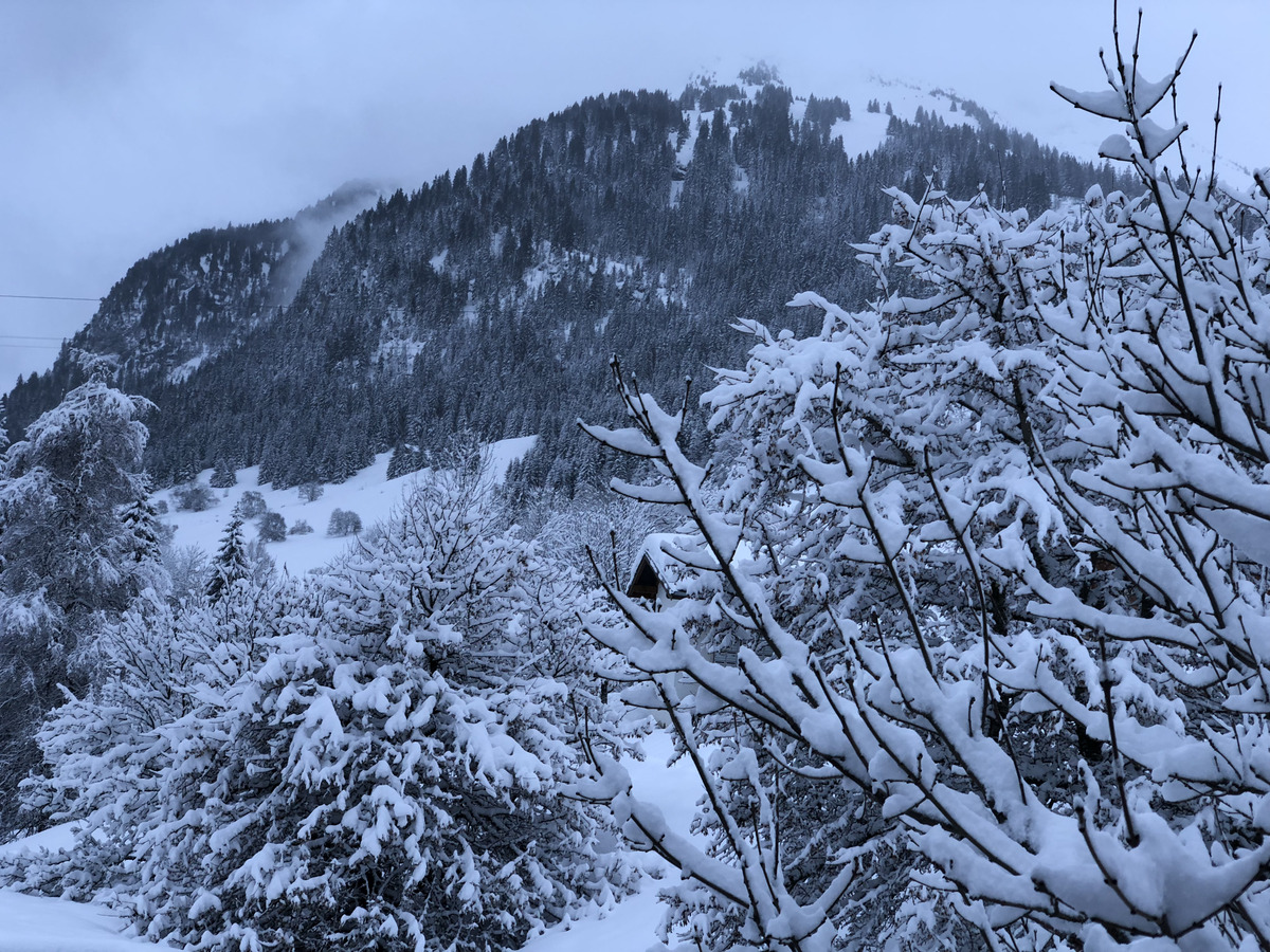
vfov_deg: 28.0
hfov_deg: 36.8
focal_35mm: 52
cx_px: 635
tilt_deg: +9.4
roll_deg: -3.4
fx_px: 1908
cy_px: 476
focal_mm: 6
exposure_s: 1/50
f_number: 2.4
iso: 20
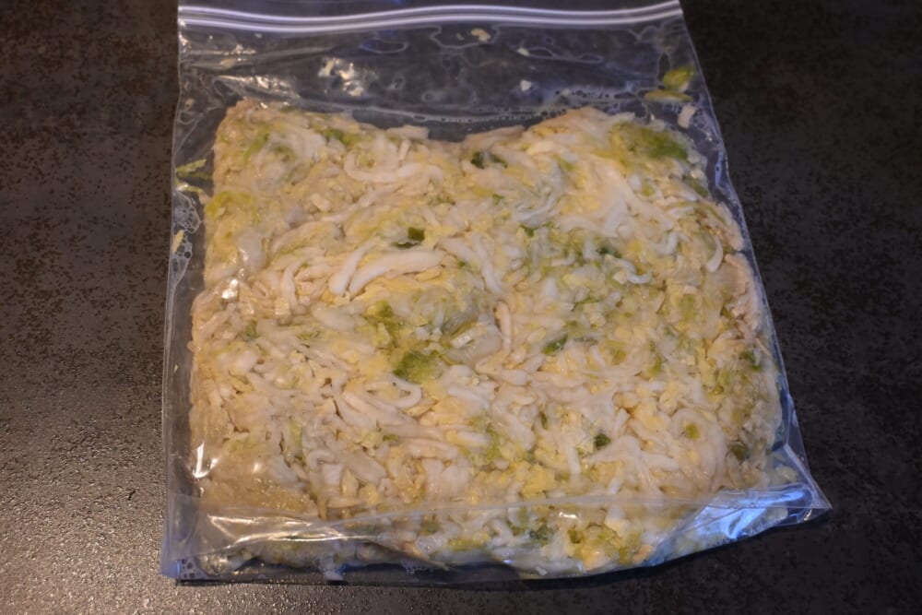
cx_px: 461
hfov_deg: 57.2
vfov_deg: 40.0
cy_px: 308
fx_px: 845
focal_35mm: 33
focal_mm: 22
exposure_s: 1/125
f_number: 4
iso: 900
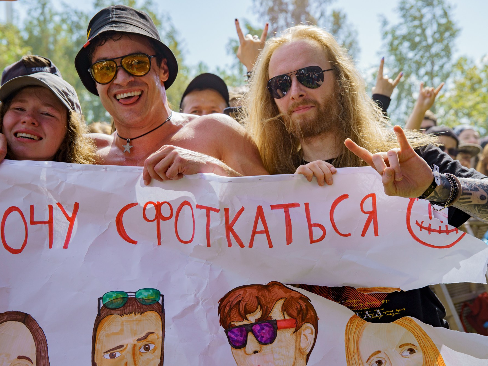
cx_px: 252
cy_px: 183
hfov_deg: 33.8
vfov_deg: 25.7
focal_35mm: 57
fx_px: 804
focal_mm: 35
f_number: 4
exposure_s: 1/640
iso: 100
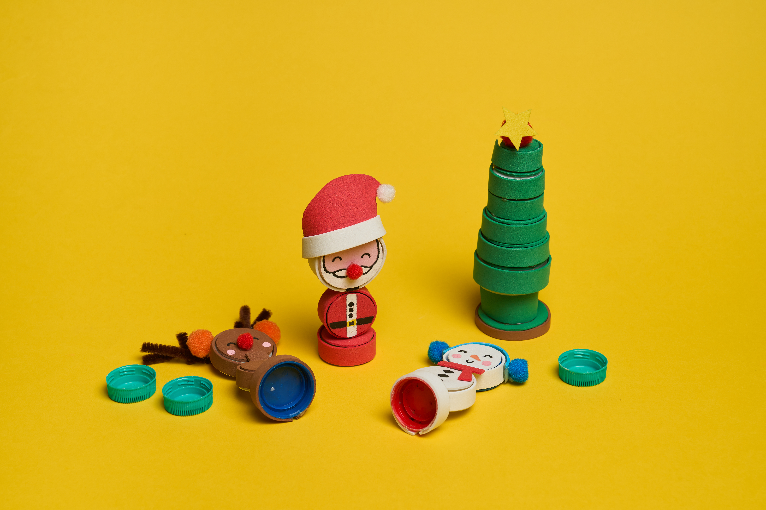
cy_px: 255
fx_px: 1489
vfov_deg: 19.5
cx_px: 383
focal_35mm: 70
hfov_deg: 28.8
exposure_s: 1/100
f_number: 10
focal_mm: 70
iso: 160
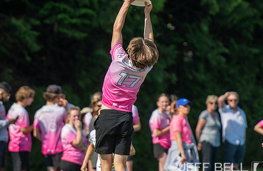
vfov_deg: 2.2
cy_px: 60
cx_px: 134
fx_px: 4395
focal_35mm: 607
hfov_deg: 3.4
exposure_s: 1/2000
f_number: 3.2
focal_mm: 200
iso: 140
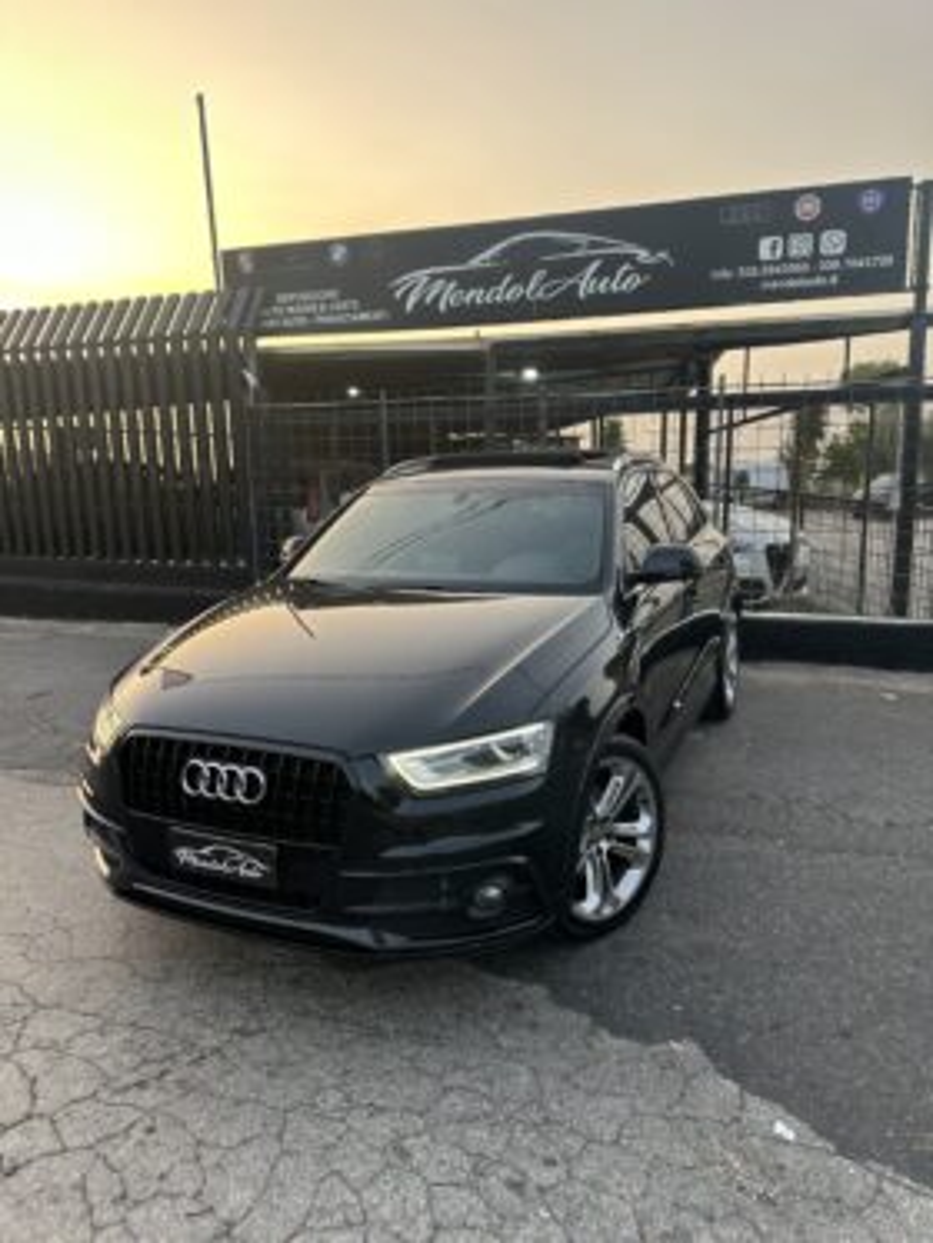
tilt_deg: -9.7
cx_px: 466
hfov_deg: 56.8
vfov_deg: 71.6
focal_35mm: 24
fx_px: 862
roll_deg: +0.5
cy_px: 622
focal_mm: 6.86
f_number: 1.78
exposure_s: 1/347
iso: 80
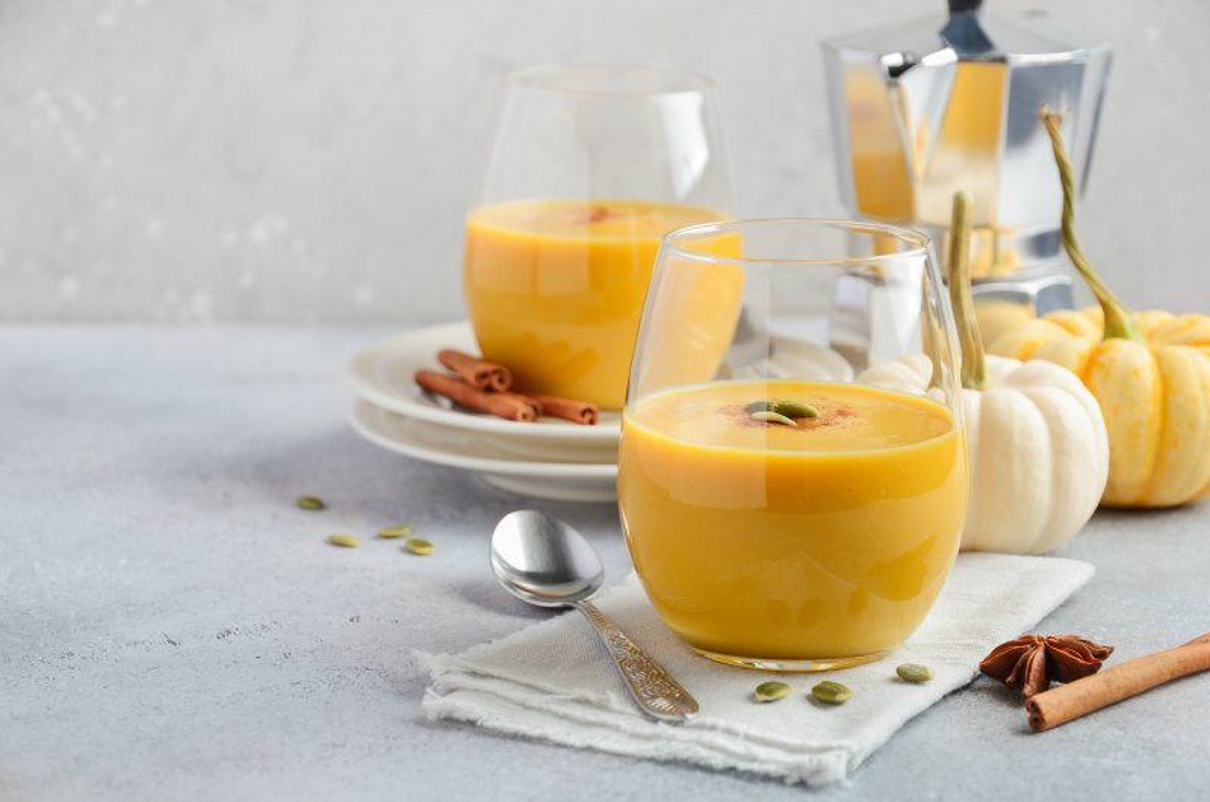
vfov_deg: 16.2
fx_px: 2818
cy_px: 401
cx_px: 605
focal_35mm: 84
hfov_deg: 24.2
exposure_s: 1/160
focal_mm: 56
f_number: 5.6
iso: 100
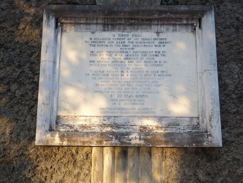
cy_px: 92
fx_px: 225
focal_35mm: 32
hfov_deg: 56.8
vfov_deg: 44.2
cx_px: 122
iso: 80
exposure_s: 1/100
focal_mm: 5.4
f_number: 3.5
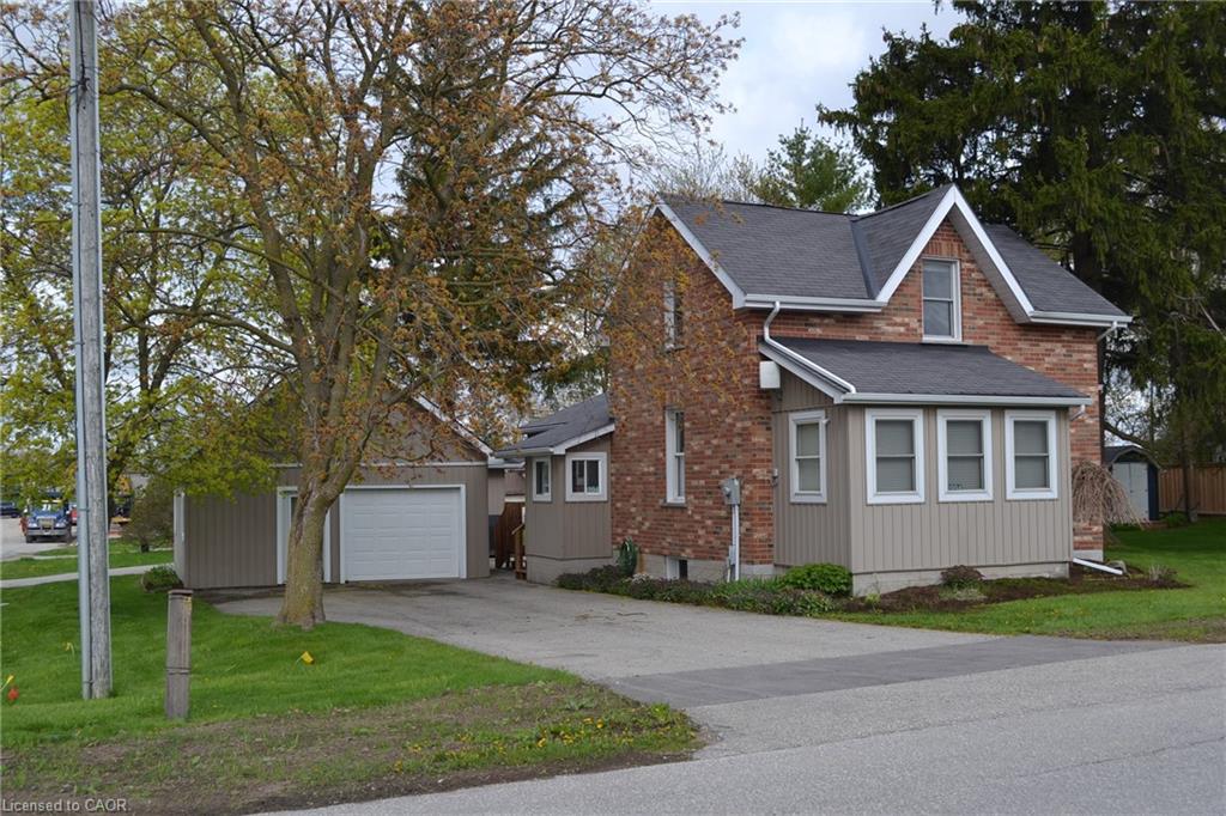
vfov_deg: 36.8
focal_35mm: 36
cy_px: 408
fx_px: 1226
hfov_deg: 53.1
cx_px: 613
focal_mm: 24
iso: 100
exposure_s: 1/160
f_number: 6.3
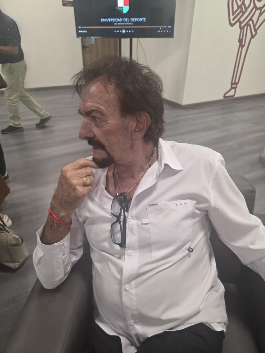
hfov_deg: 58.9
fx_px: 235
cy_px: 176
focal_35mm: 23
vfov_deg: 73.9
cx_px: 132
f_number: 1.7
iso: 400
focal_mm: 6.3
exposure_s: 1/120
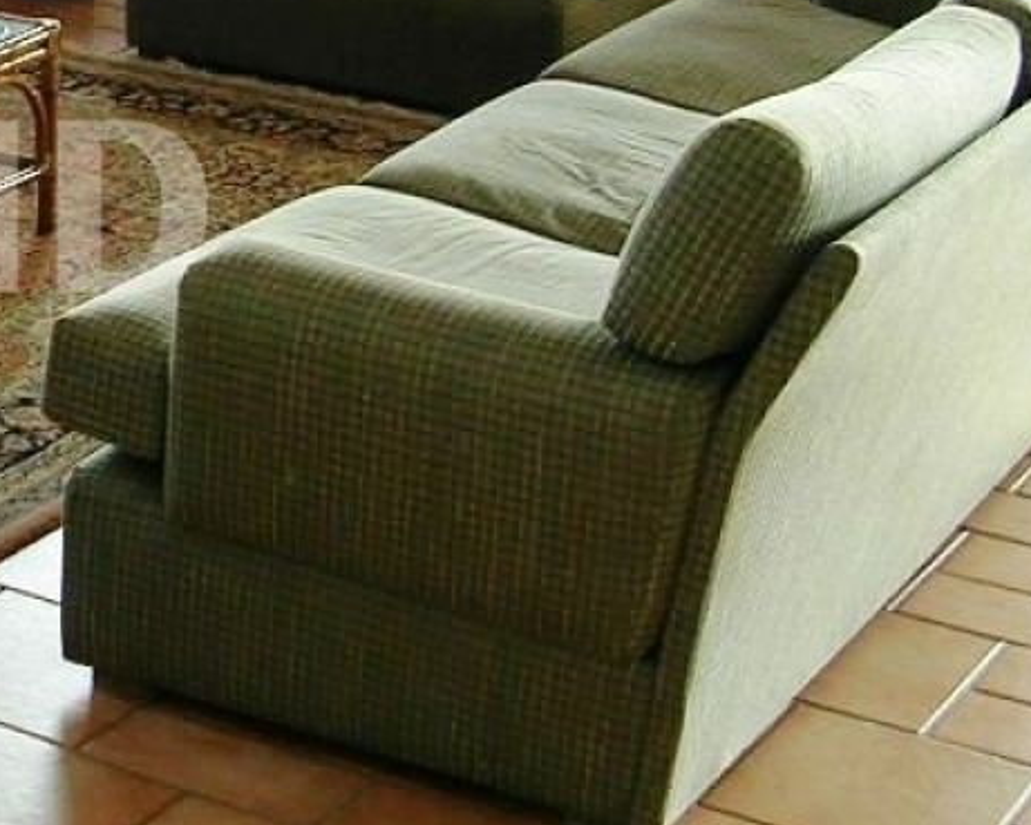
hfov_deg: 17.6
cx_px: -264
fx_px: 3144
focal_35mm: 103
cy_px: -105
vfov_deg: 14.6
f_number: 2.8
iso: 50
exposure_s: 1/39.5
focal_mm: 5.8
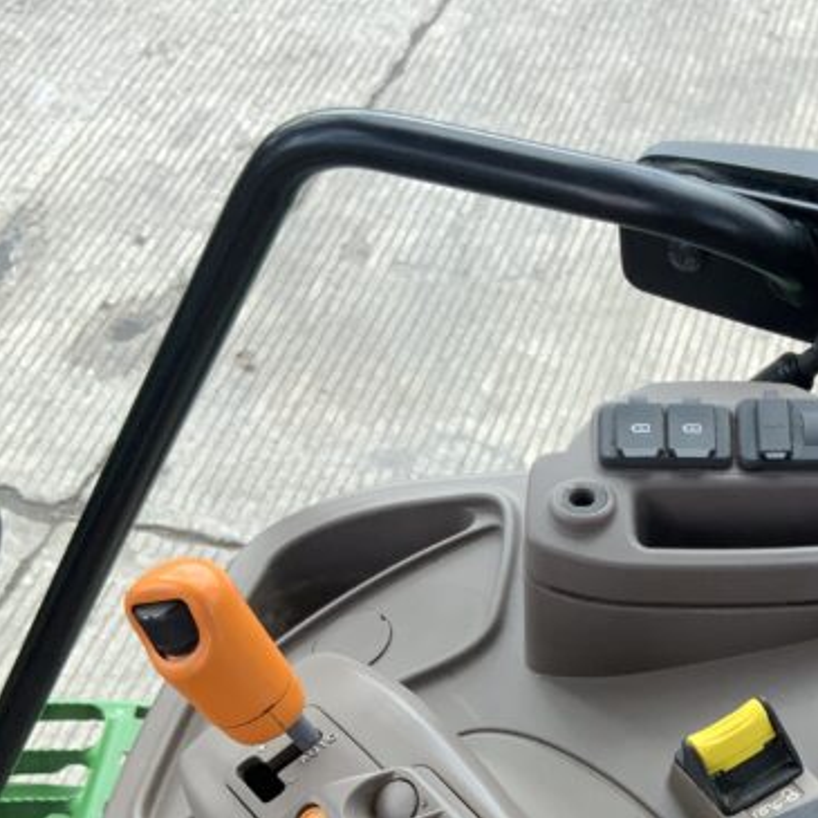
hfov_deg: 22.5
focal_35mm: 72
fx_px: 1925
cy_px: 749
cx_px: 930
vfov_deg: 23.3
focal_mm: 3
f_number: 1.8
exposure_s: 1/202
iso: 16
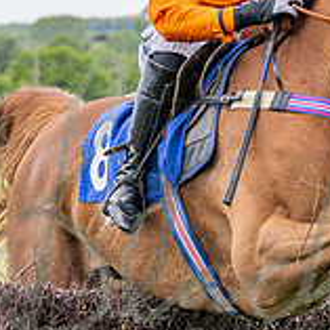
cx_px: 275
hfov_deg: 5.0
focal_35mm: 347
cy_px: 115
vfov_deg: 5.0
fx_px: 3743
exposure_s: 1/1250
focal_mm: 70
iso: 400
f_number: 4
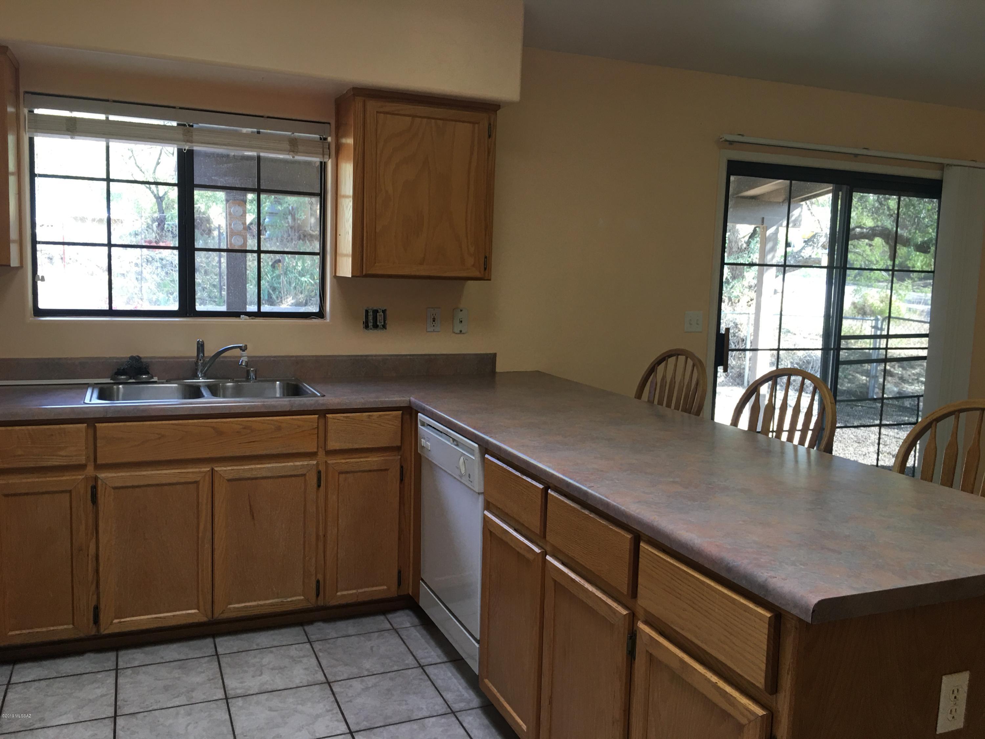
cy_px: 370
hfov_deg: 61.7
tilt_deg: -5.6
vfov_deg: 48.2
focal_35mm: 29
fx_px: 825
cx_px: 492
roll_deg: -2.0
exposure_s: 1/30
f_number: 2.2
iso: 25
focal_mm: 4.15
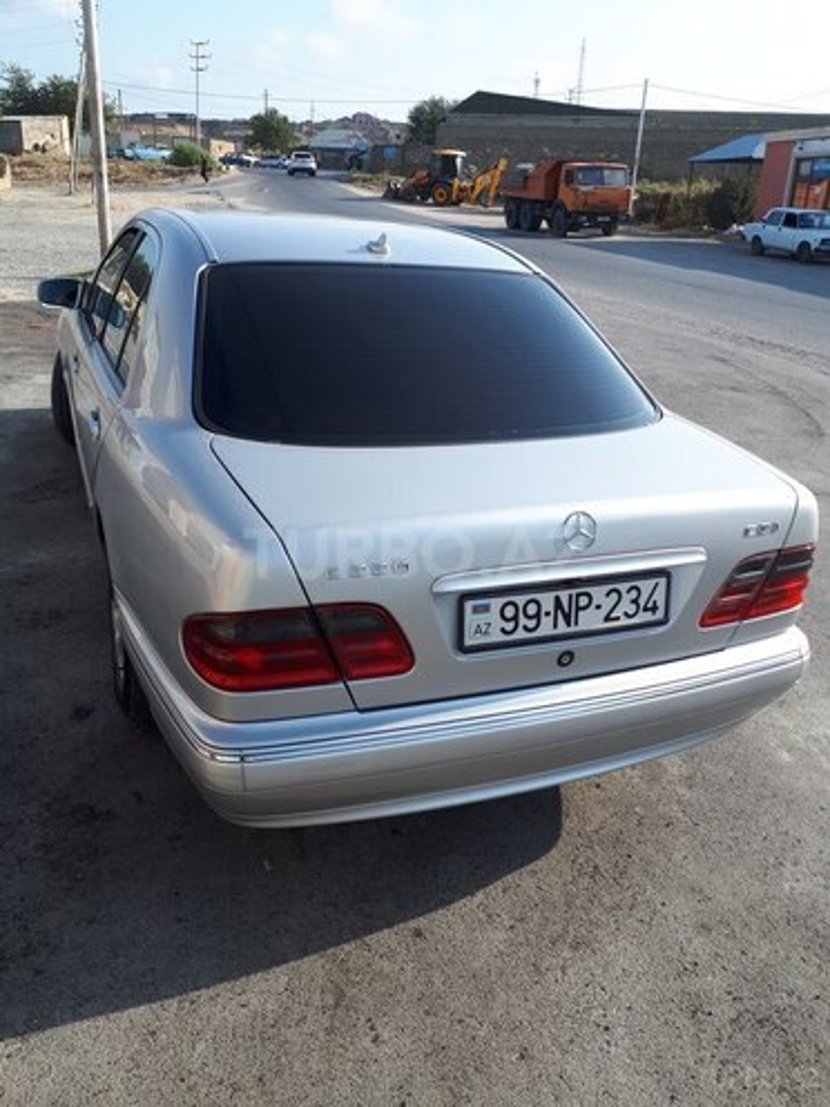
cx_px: 415
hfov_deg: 51.4
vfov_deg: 65.3
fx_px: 863
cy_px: 554
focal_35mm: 27
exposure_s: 1/832
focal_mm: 3.6
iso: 40
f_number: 1.9
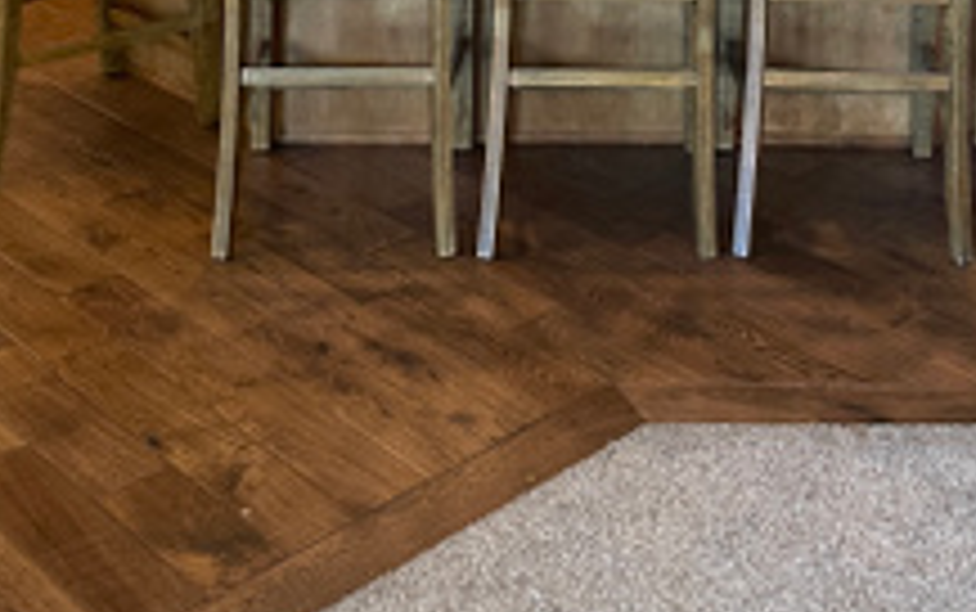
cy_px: -225
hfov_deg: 33.2
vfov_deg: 19.4
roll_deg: -2.1
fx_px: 1624
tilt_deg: -10.5
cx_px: 625
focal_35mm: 61
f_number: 1.6
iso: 160
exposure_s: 1/60
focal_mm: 4.2
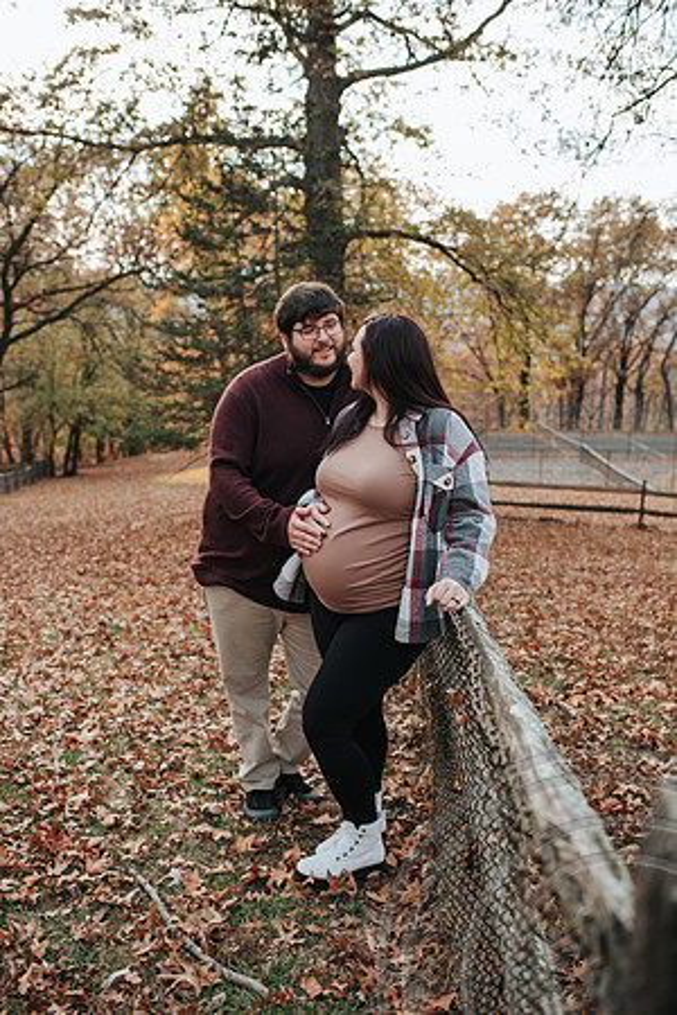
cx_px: 338
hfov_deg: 37.9
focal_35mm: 35
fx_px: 987
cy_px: 508
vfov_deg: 54.4
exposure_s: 1/320
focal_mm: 35
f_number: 2.8
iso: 200
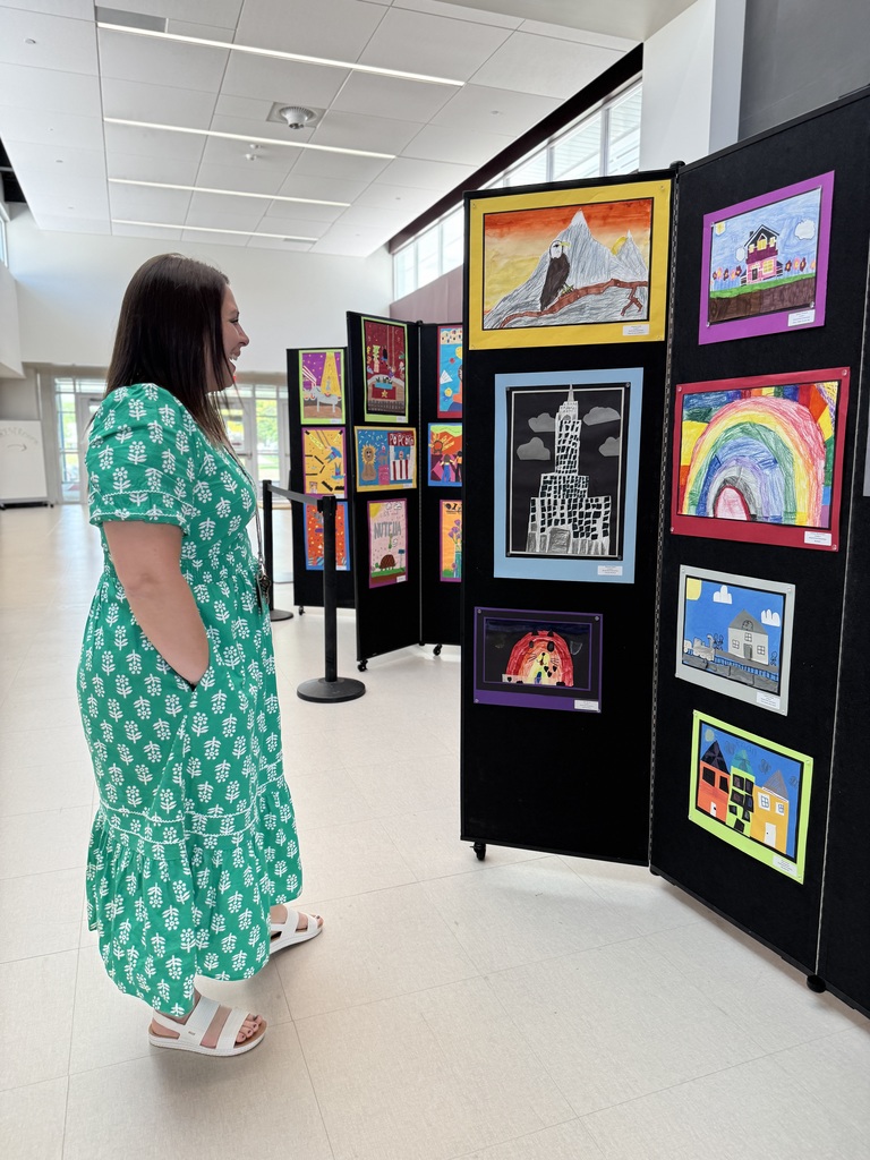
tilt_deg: -10.3
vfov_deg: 71.6
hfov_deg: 56.8
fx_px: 804
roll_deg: +0.0
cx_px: 435
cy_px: 580
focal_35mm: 24
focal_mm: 6.76
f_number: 1.78
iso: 100
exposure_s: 1/120
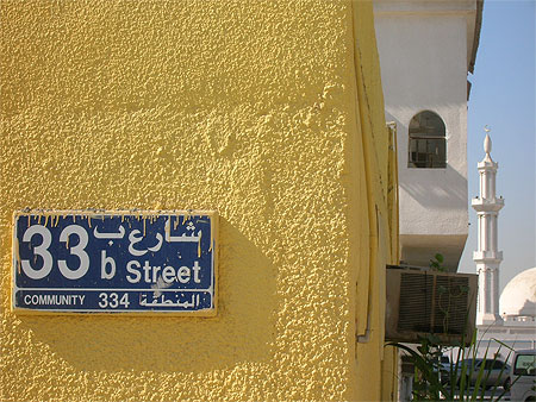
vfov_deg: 15.7
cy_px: 201
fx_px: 1456
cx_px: 268
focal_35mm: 94
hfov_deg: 20.9
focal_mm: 15.7
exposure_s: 1/148
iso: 50
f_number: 7.9
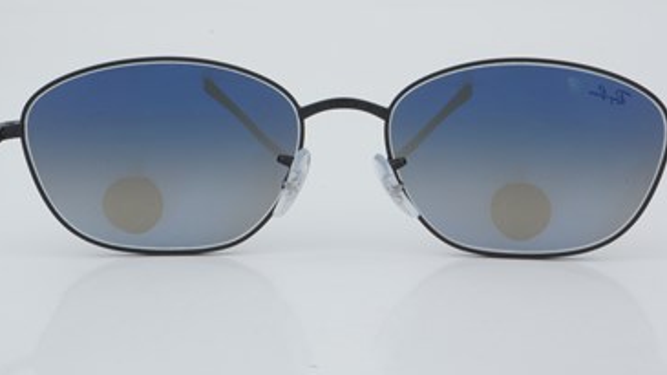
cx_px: 345
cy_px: 168
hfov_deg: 22.6
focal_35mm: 95
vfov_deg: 12.8
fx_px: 1672
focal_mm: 55
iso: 100
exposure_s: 1/4
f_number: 29
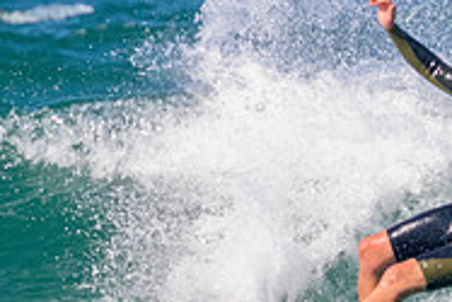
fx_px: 42582
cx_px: 424
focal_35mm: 3389
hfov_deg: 0.6
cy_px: 189
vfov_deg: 0.4
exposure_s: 1/2000
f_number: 11
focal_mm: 800
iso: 2000
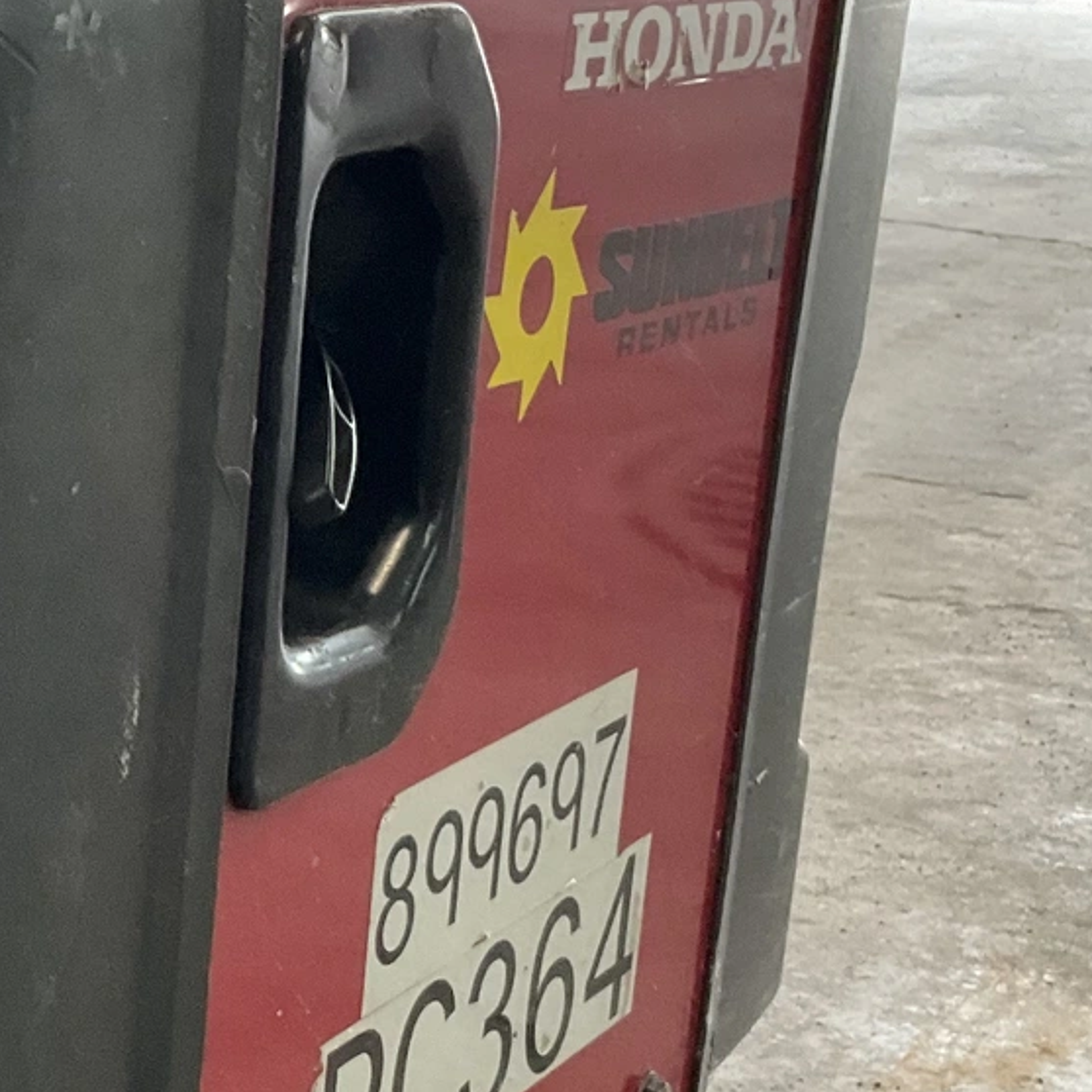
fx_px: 3284
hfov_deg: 17.9
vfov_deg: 18.9
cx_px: -227
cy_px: 651
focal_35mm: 92
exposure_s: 1/60
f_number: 1.8
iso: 160
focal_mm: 3
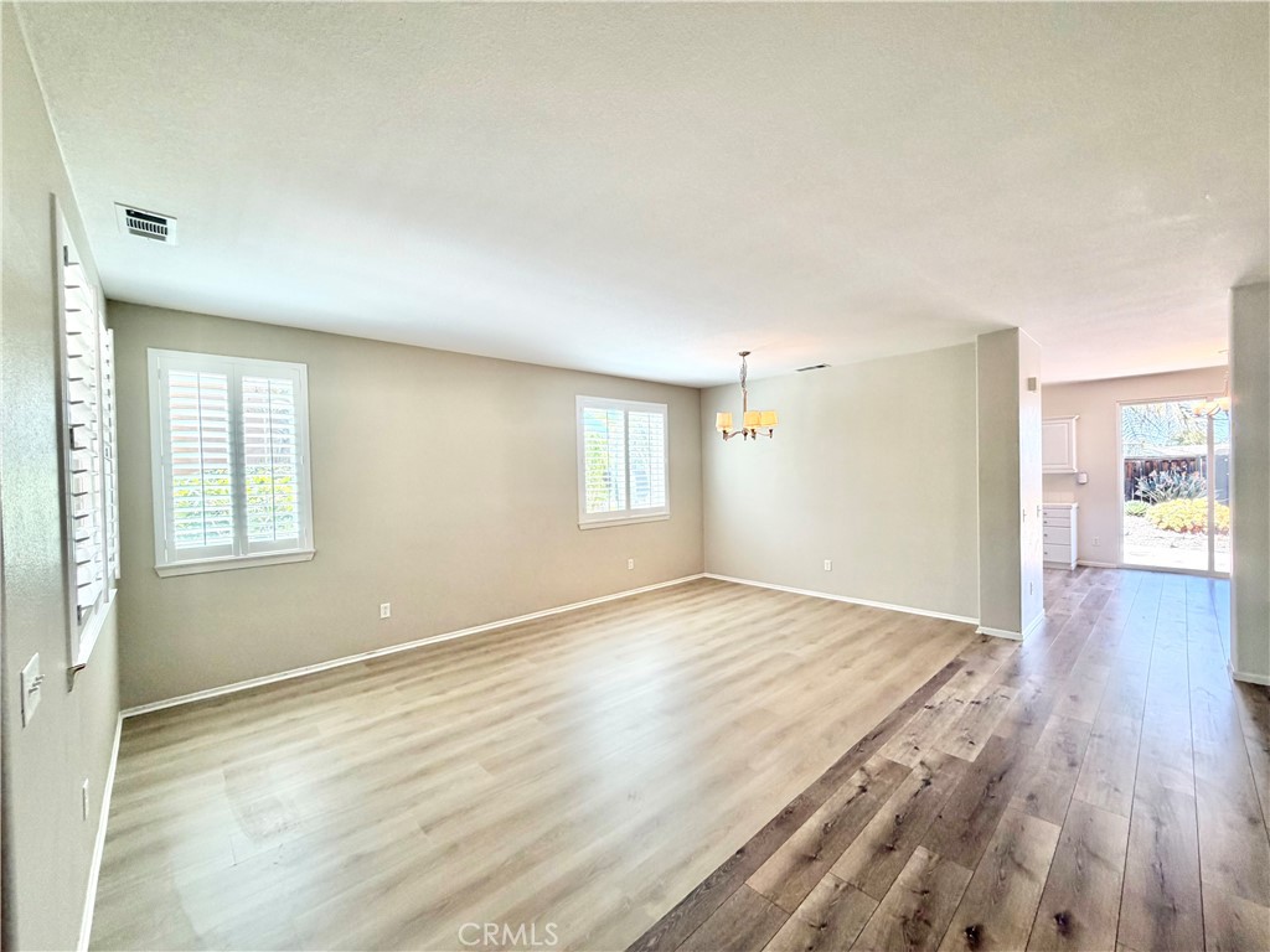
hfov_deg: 102.1
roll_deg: +1.7
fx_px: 514
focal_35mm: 14
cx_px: 635
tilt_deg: -0.8
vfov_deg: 85.7
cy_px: 476
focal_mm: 2.22
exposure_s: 1/120
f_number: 2.2
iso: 125
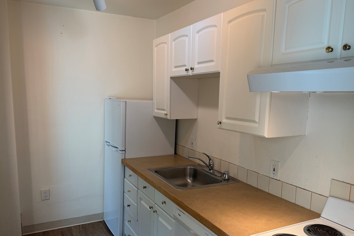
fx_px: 285
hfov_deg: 63.6
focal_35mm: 29
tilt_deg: -8.9
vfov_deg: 44.8
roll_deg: -1.1
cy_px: 139
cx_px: 171
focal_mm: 6.76
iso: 50
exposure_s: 1/120
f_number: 1.78
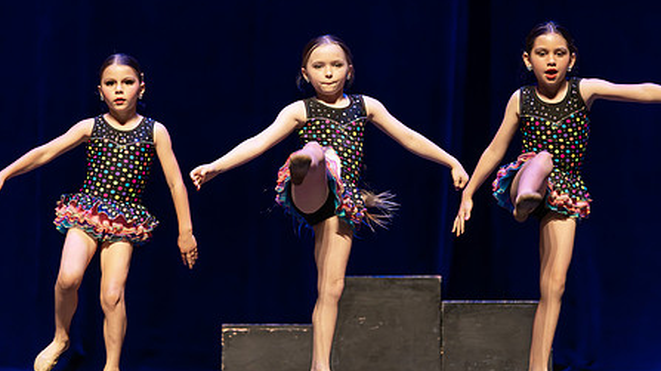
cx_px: 322
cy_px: 126
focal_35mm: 204
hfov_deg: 10.6
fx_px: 3574
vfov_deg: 5.9
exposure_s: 1/640
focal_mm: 150
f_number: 2.8
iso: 3200
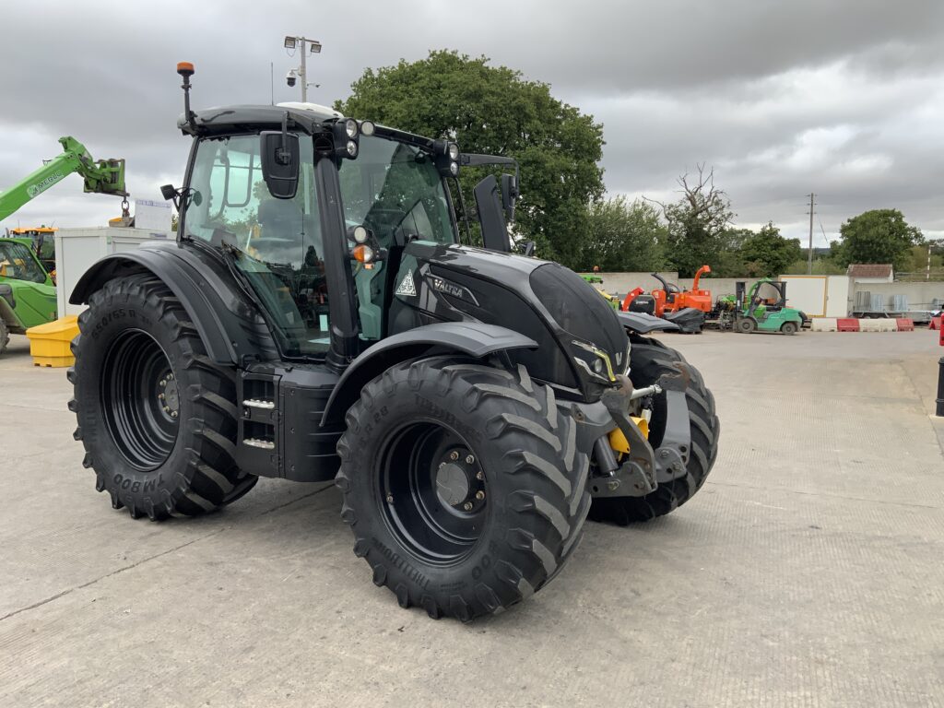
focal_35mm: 29
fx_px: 791
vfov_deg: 48.2
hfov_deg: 61.7
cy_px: 354
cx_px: 472
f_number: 1.8
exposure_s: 1/504
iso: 16
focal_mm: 3
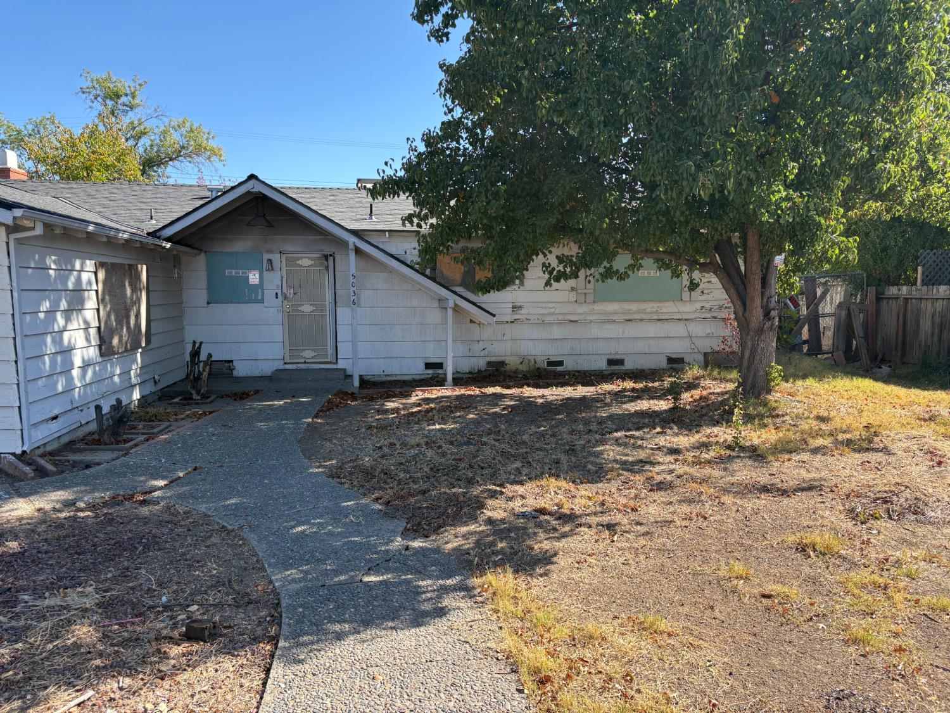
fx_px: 714
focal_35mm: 26
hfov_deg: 67.3
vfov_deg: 53.1
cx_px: 475
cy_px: 356
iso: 50
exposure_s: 1/1263
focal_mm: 5.96
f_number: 1.6
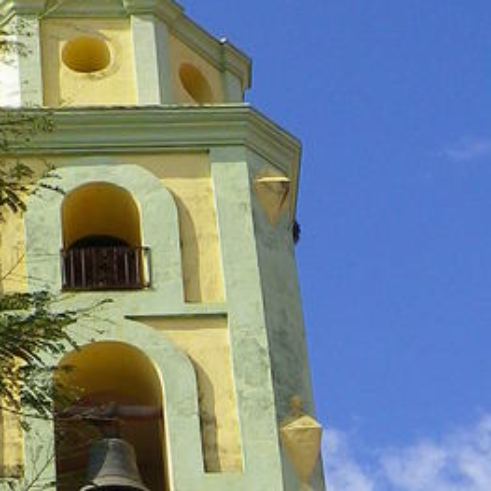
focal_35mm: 137
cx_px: 379
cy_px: 625
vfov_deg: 12.4
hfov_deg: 12.7
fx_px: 2199
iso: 80
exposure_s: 1/125
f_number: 9.2
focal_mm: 6.1
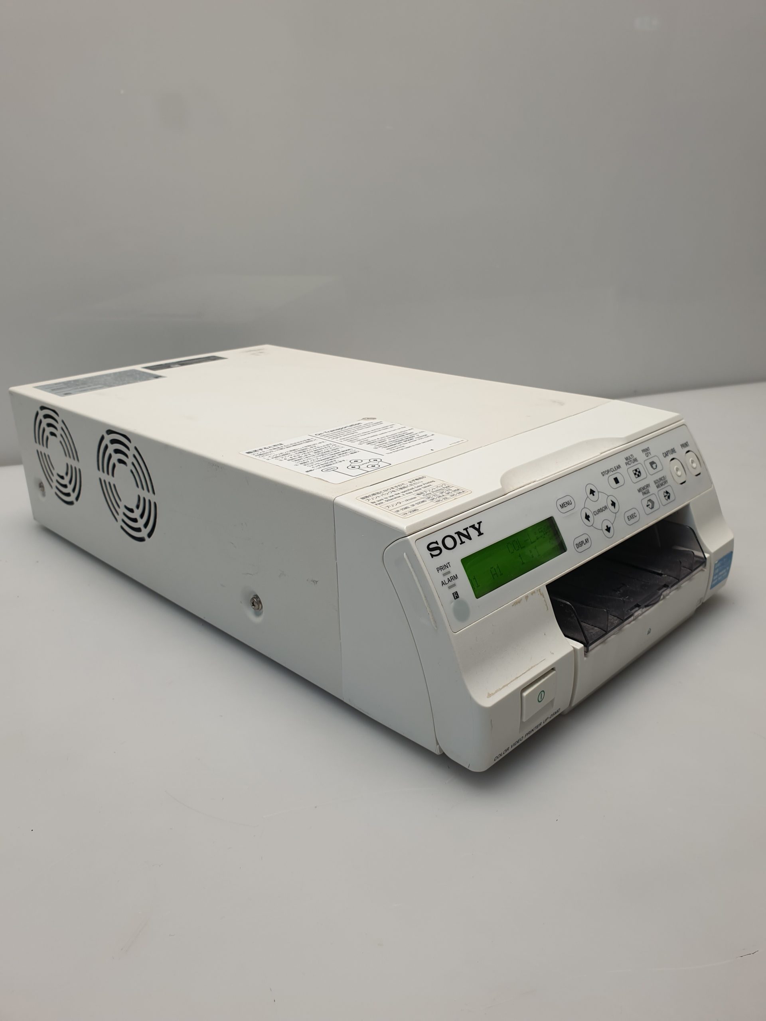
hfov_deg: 53.1
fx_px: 767
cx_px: 383
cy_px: 510
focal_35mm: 26
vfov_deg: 67.3
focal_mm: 4.3
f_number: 2.4
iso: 50
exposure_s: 1/50
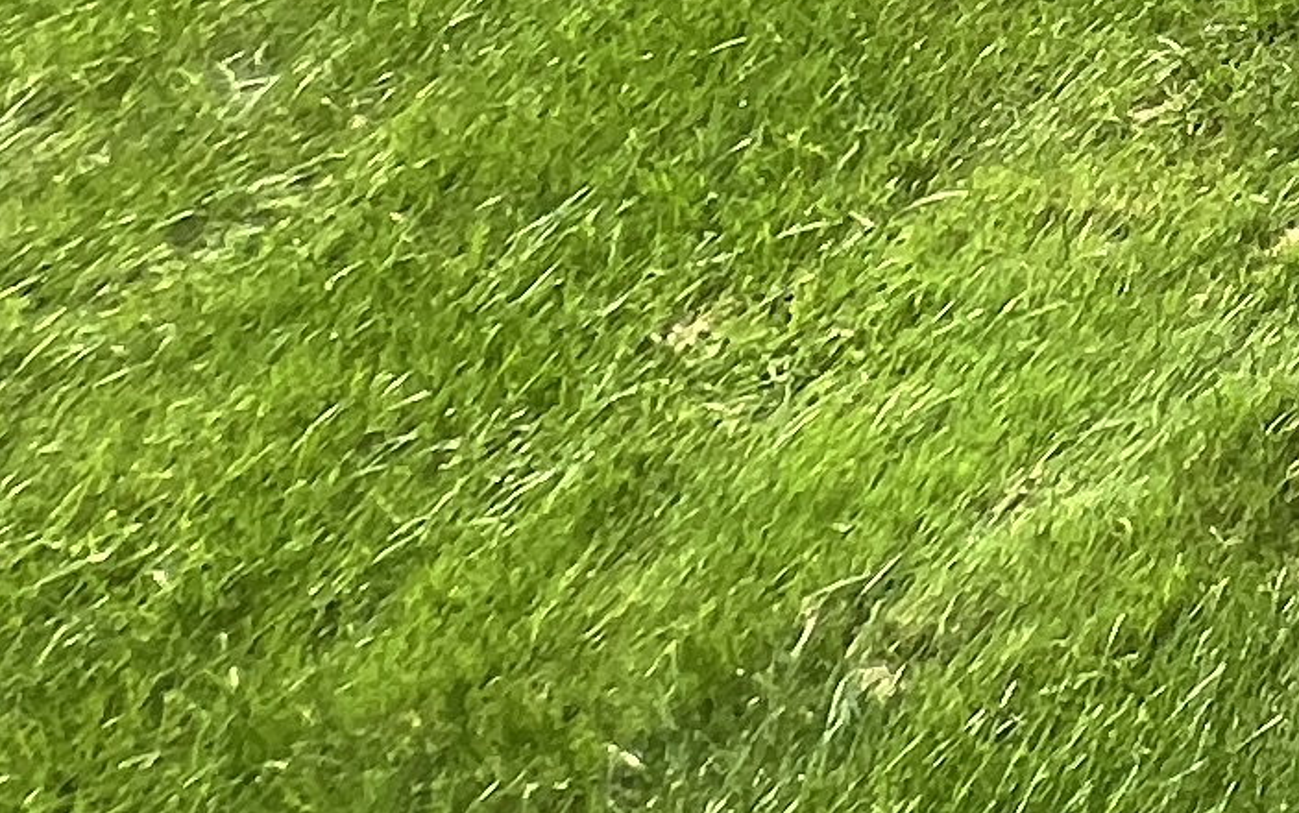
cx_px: 2955
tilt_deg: +4.6
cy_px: -1711
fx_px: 2798
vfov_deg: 10.6
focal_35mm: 79
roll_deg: +2.8
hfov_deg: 15.9
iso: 32
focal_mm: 1.57
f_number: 1.8
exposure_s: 1/544
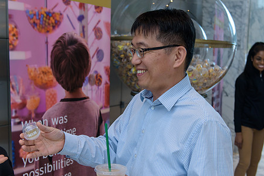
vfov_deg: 28.6
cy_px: 95
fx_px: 345
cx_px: 151
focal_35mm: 47
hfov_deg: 41.8
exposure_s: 1/320
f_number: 3.2
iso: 800
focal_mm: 36
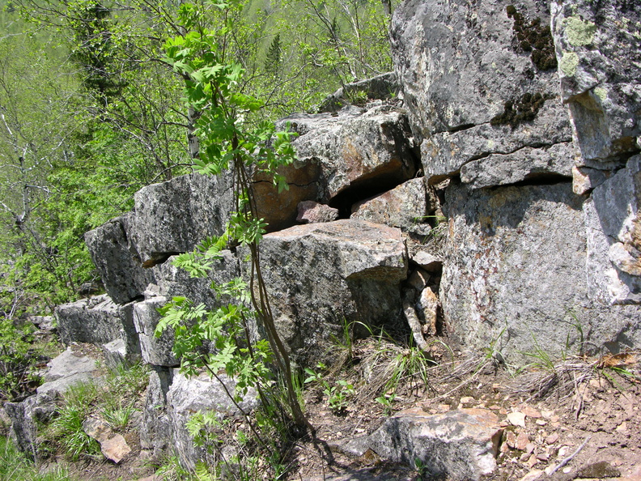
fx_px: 648
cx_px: 320
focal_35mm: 35
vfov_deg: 40.7
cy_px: 240
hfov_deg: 52.6
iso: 50
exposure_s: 1/250
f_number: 4
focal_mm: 8.9
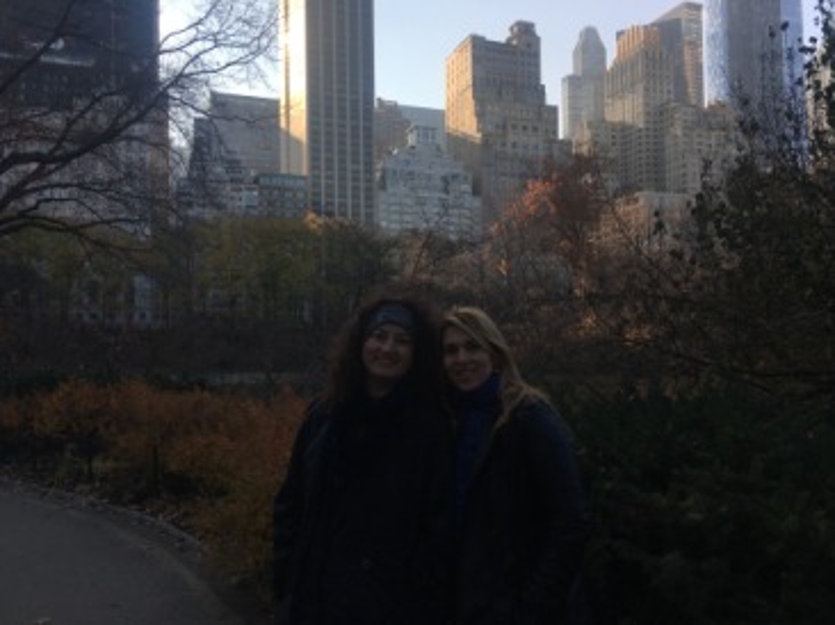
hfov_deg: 61.7
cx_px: 418
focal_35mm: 29
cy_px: 312
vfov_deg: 48.2
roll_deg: +1.7
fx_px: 699
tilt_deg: +2.7
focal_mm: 4.15
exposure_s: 1/1451
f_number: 2.2
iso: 25
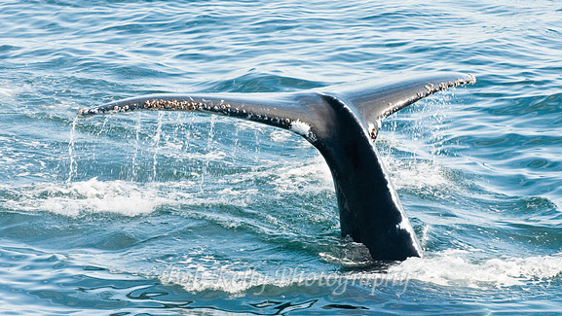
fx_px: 3294
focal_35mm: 221
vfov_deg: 5.5
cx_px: 281
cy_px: 182
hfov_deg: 9.8
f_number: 9.5
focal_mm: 140
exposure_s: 1/125
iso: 400
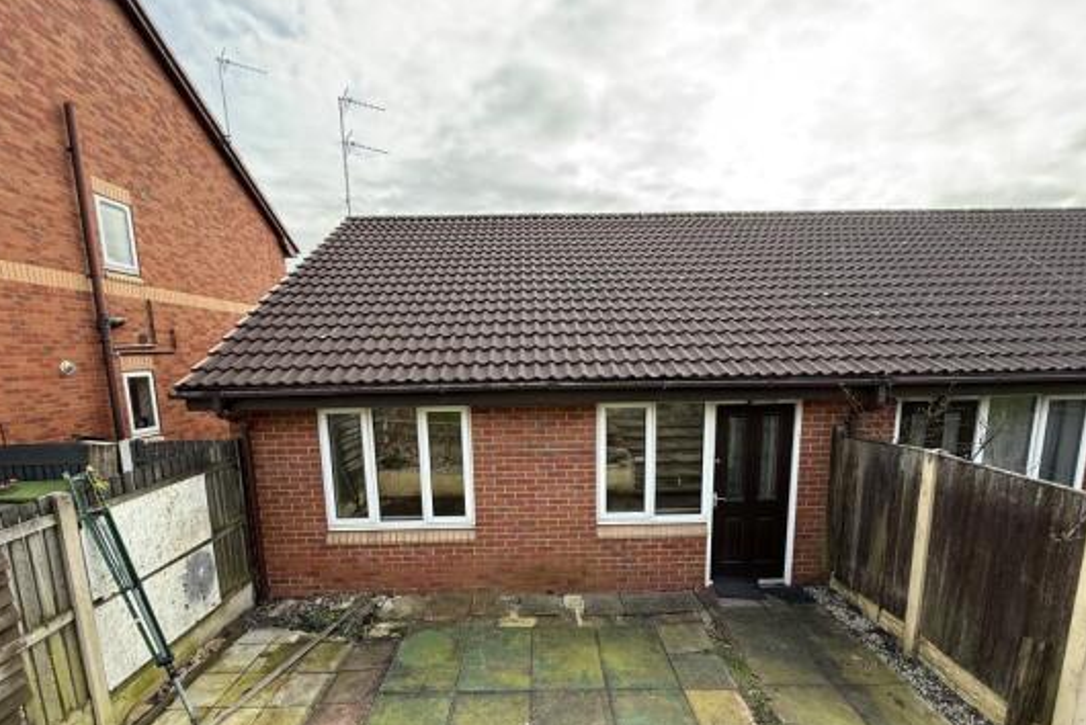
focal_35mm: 16
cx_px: 542
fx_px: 483
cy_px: 429
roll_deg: +1.5
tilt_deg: -8.5
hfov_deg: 96.7
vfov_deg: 73.1
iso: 50
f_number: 2.2
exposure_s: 1/212
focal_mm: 2.22
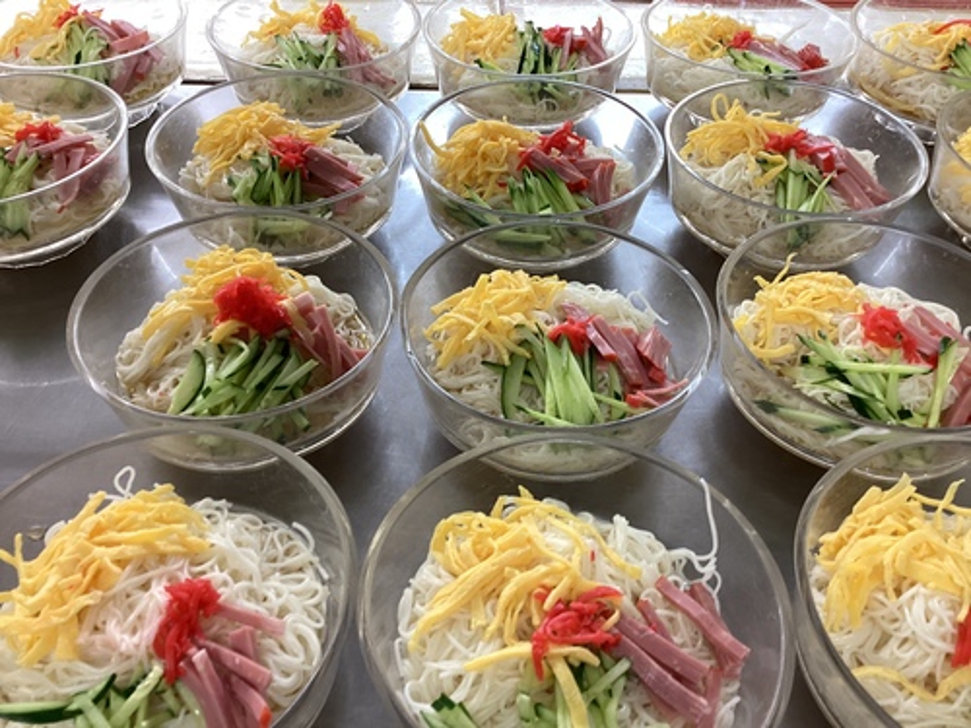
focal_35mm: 31
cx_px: 486
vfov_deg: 45.4
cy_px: 364
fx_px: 870
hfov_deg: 58.4
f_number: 2.4
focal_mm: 3.3
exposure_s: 1/60
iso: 125
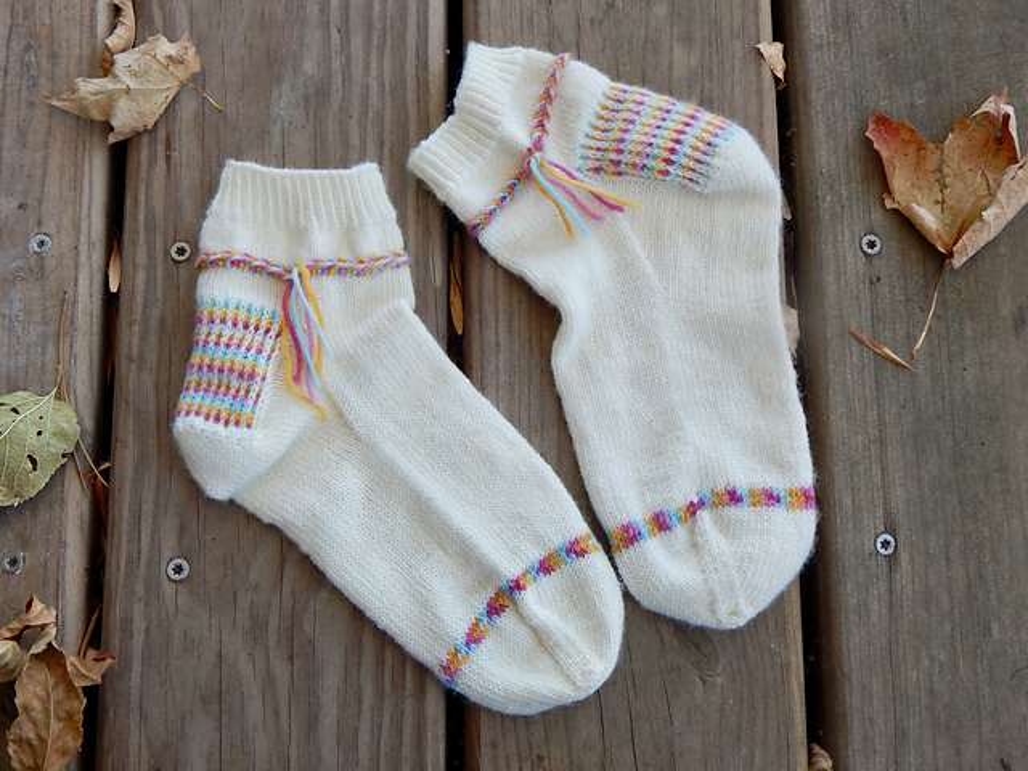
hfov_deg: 43.9
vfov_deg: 33.6
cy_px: 386
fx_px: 1277
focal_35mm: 43
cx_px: 514
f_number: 3.6
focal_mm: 7.7
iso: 220
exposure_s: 1/250
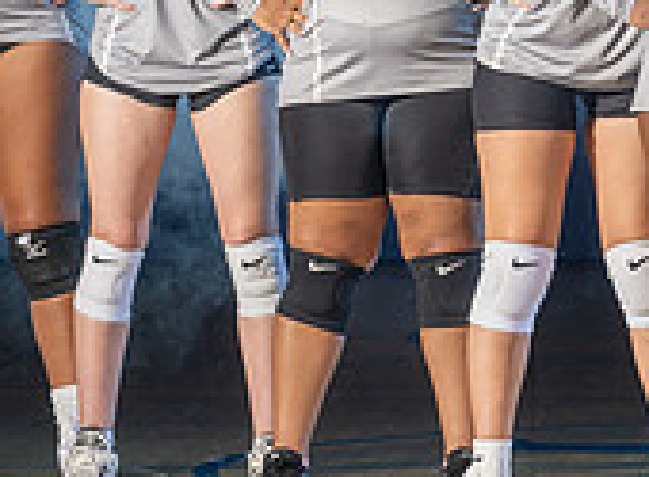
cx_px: 1000
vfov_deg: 4.8
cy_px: -11
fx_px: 5678
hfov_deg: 6.5
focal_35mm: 305
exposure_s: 1/100
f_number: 6.3
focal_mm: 70
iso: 160
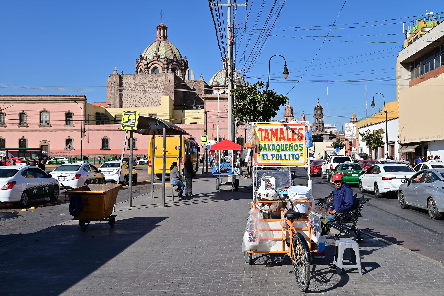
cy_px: 148
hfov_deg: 50.7
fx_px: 468
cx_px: 222
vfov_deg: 35.0
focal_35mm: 38
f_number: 9
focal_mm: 38
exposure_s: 1/320
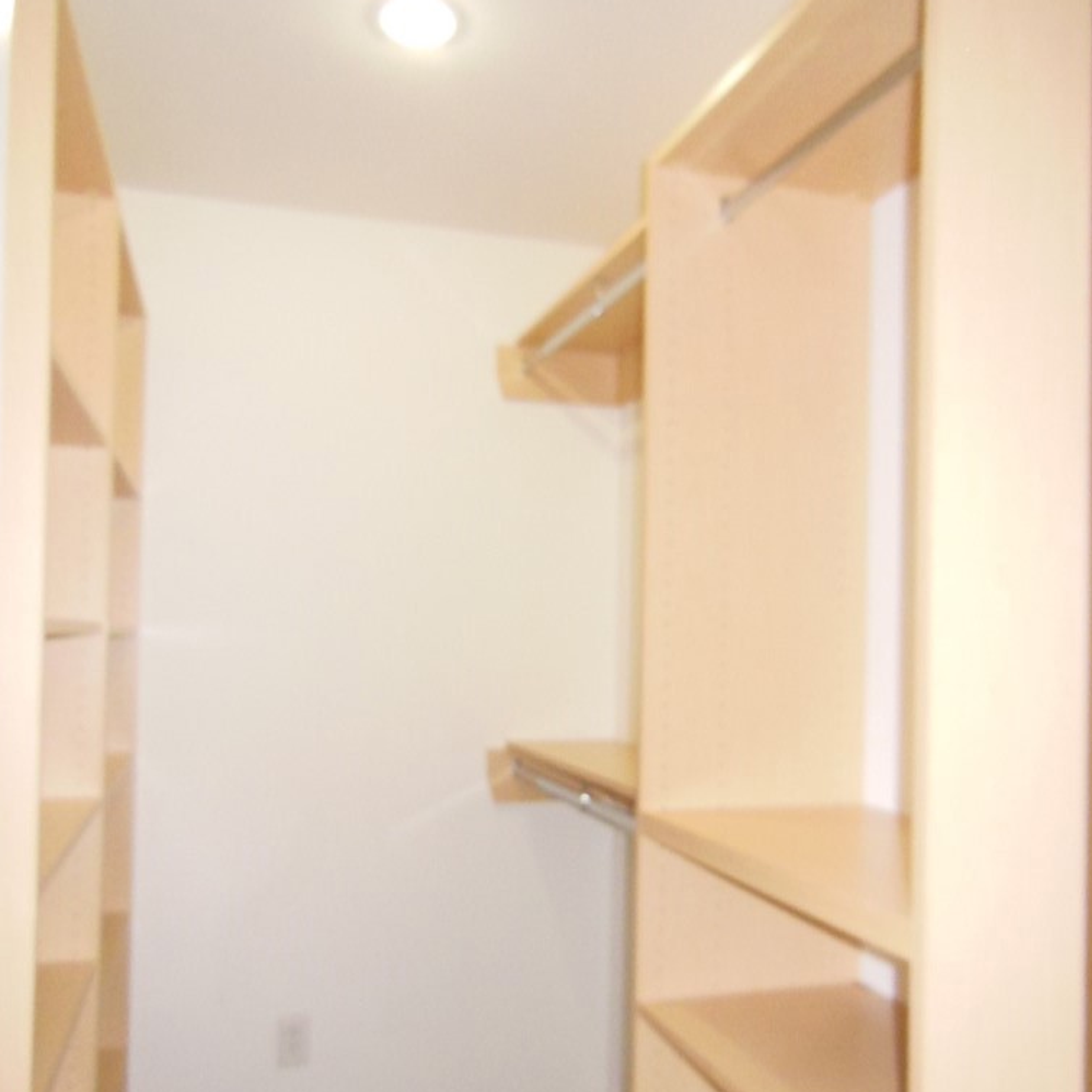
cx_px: 545
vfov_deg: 53.9
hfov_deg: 54.0
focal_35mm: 30
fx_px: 1071
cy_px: 614
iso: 1000
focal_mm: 4.5
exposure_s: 1/25
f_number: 7
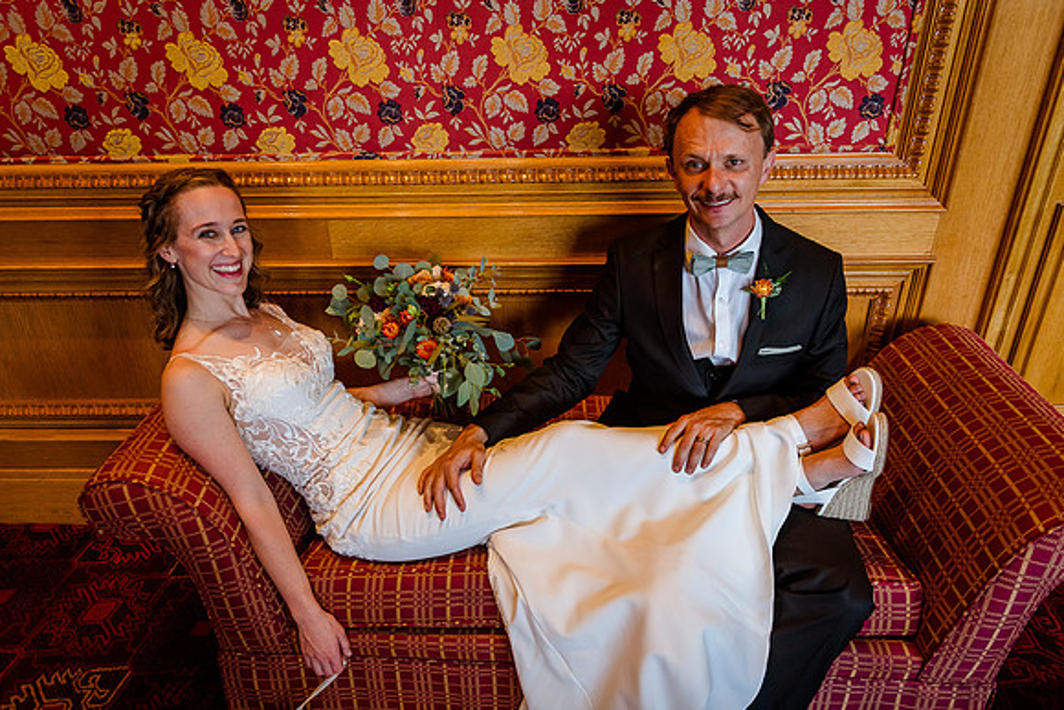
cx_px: 507
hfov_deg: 71.1
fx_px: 743
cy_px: 338
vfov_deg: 51.0
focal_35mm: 25
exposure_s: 1/160
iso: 800
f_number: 2.8
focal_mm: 24
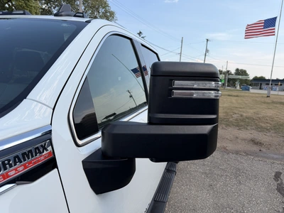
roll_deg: -1.2
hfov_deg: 71.6
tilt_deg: -9.3
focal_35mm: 24
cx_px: 142
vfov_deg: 56.8
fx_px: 197
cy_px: 106
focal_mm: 6.76
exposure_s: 1/3953
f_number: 1.78
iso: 80
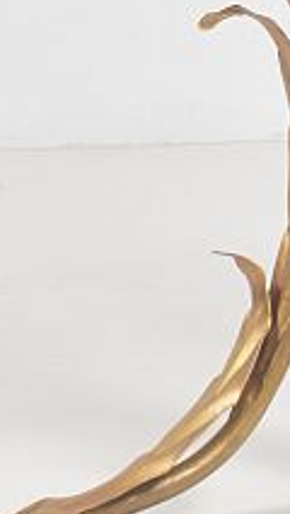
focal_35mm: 355
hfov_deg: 3.4
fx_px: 4847
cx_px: 387
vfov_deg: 6.0
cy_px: -323
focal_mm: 32
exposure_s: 1/125
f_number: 18
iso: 100
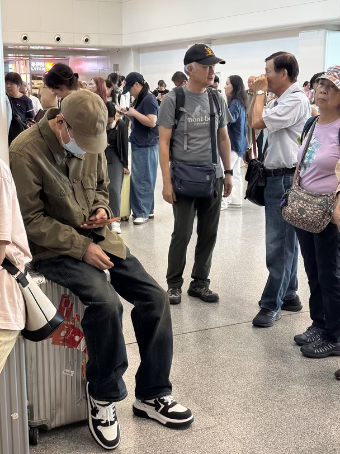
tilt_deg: -12.7
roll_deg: +0.1
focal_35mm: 52
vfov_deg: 36.8
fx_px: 682
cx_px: 170
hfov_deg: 28.0
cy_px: 227
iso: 160
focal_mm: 5.96
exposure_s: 1/52
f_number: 1.6
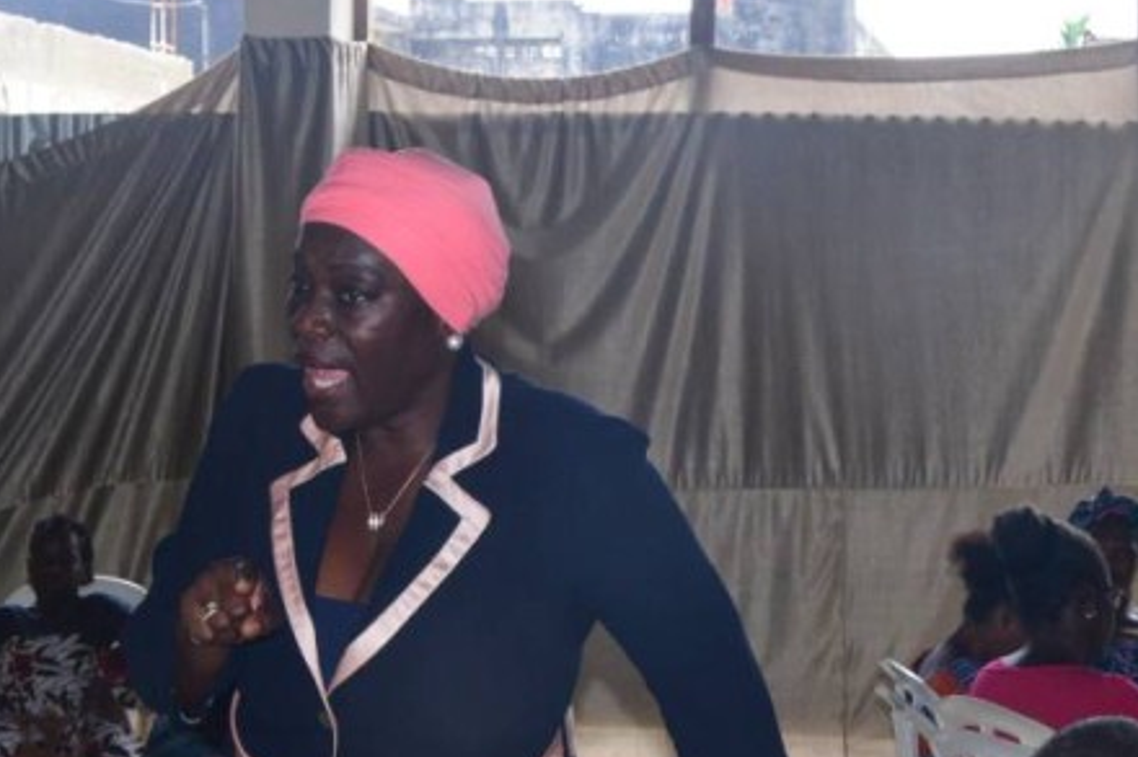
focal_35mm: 109
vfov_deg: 12.5
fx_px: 3444
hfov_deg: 18.8
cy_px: 563
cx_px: 522
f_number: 14
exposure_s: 1/125
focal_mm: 40
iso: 1600
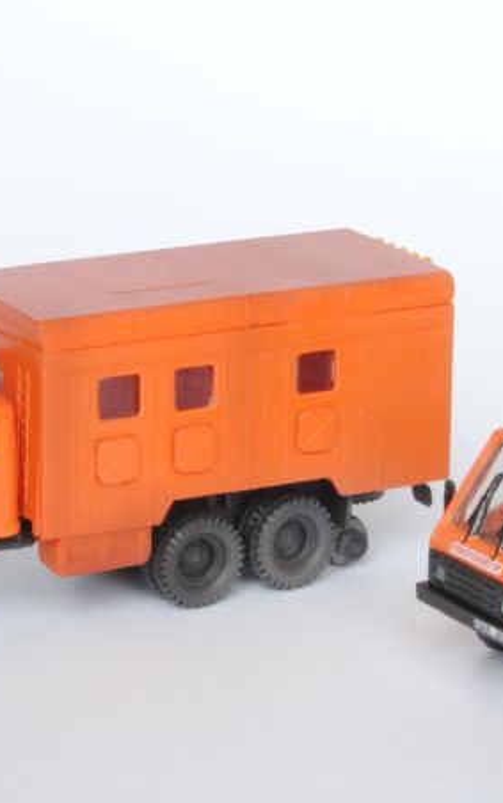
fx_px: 3262
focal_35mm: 149
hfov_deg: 8.8
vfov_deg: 14.0
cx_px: 288
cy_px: 412
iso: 200
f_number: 32
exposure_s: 3
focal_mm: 55
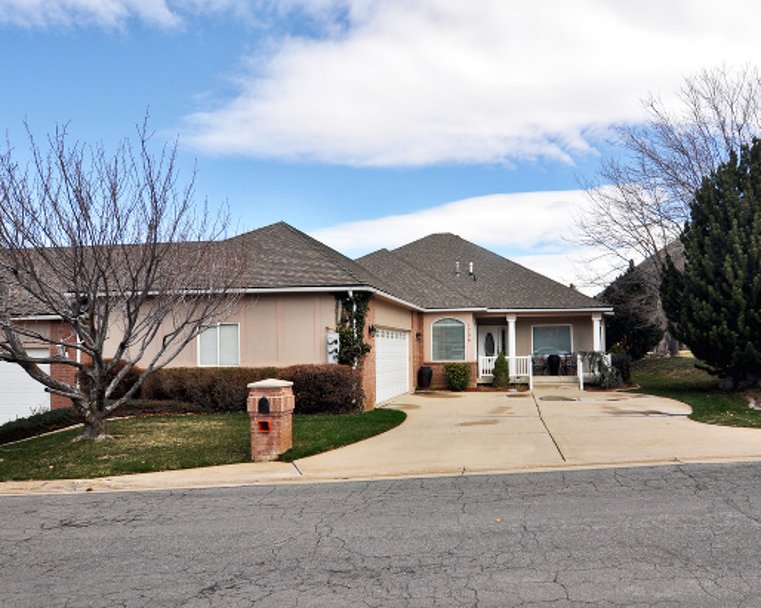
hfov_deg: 76.7
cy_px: 311
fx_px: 473
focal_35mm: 21
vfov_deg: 65.5
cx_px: 459
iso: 200
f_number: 9
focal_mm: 12
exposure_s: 1/320
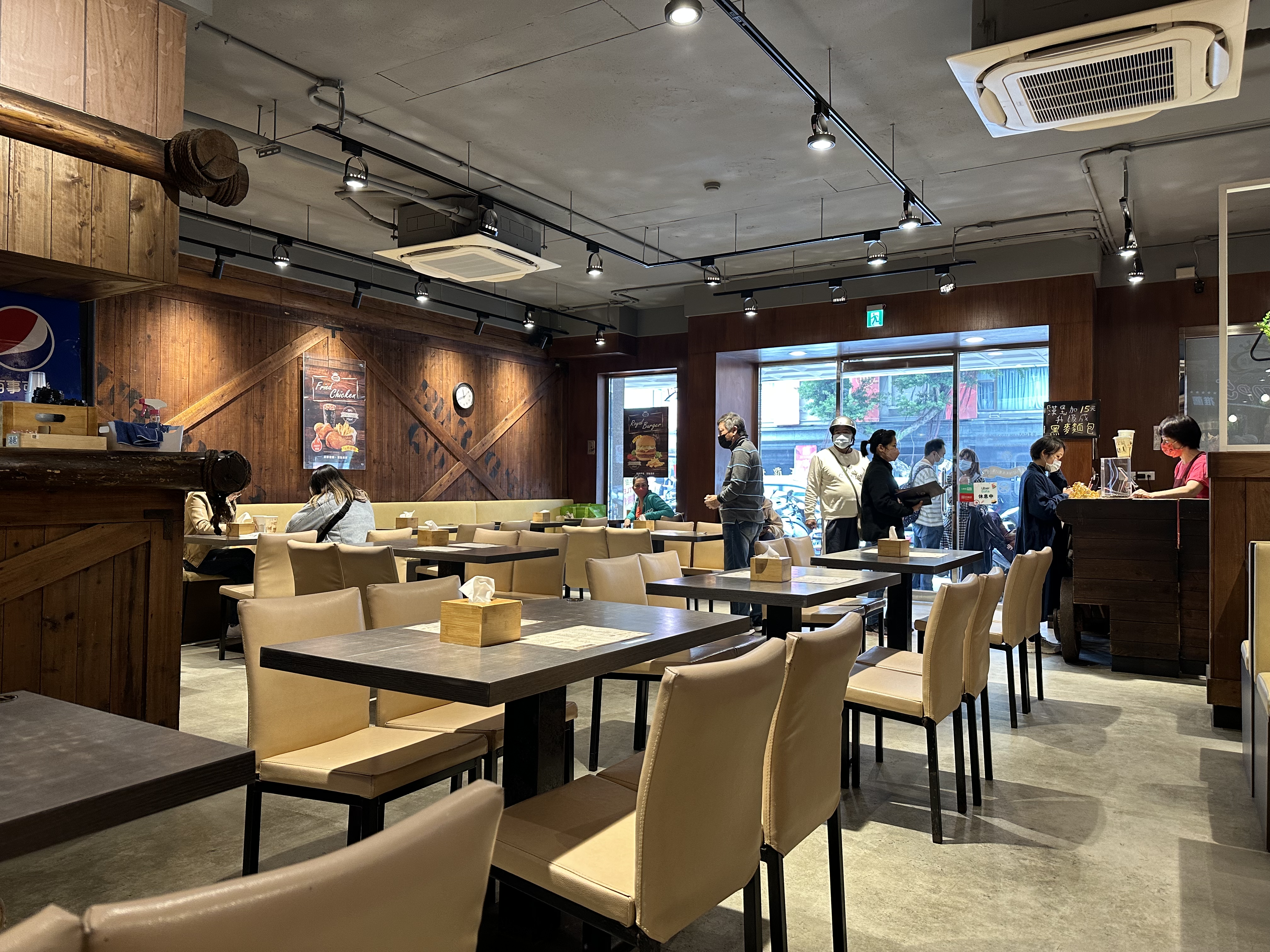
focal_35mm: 24
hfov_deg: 71.6
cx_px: 635
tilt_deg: +0.0
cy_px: 476
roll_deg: -0.5
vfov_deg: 56.8
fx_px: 881
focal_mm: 6.86
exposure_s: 1/60
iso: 200
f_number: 1.78
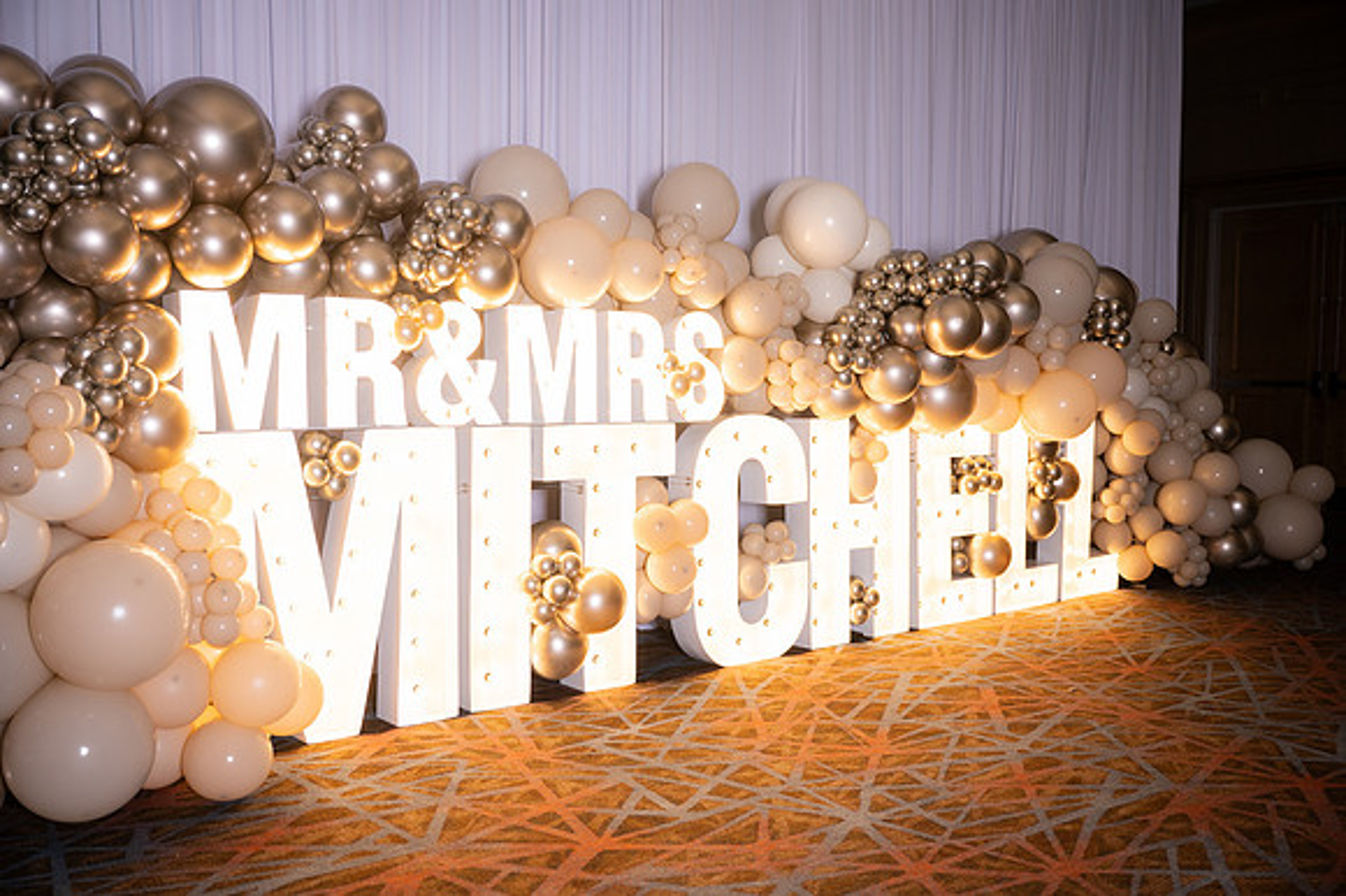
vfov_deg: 39.9
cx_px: 673
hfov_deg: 57.3
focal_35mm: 33
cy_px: 448
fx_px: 1233
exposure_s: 1/250
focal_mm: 33
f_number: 2.8
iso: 320
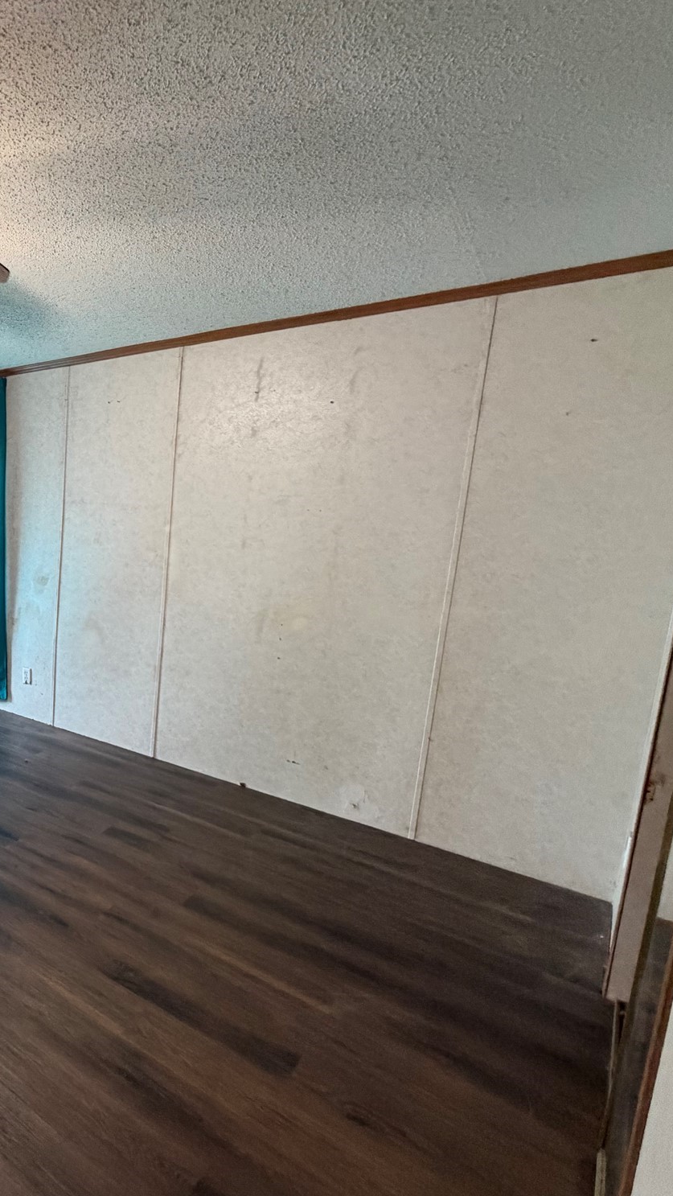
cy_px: 604
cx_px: -103
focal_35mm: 21
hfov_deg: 40.6
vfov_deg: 83.8
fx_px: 666
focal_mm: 2.22
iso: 400
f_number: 2.2
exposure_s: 1/60
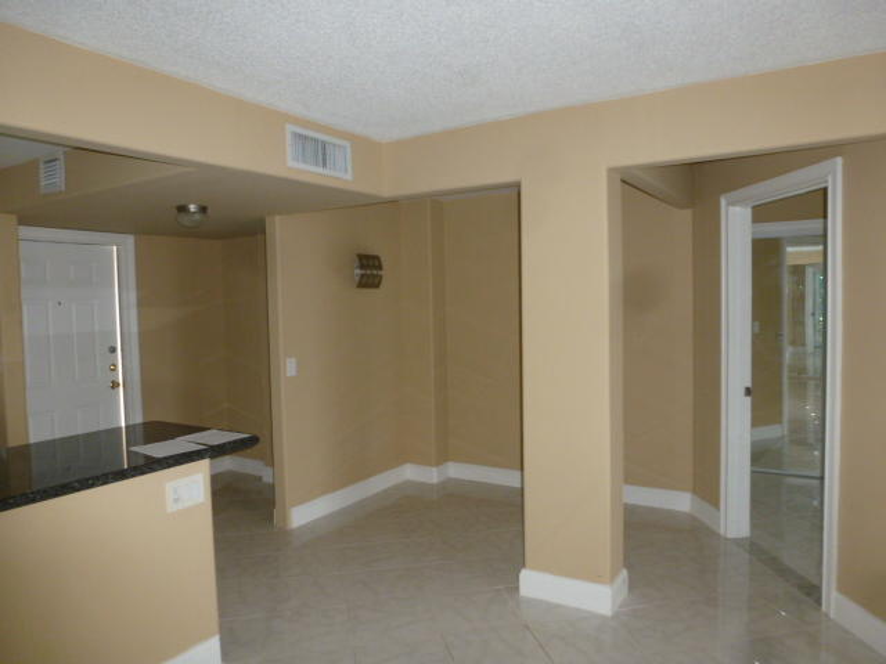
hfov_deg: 71.6
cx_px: 443
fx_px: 614
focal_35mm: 24
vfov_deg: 56.8
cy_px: 332
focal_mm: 4.3
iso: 250
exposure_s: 1/60
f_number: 3.3
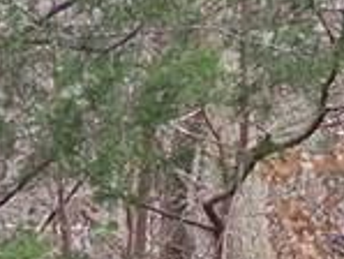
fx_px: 2596
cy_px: -62
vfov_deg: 5.7
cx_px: 201
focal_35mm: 261
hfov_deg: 7.6
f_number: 2.8
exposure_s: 1/160
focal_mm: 6.3
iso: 160
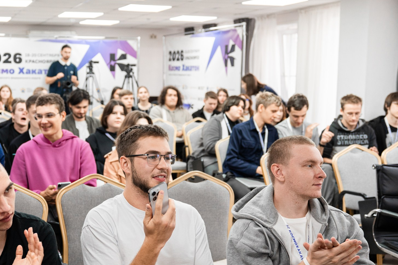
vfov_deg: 25.1
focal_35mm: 54
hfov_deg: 36.1
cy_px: 129
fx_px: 597
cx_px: 105
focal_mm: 28
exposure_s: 1/125
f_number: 2.8
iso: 640
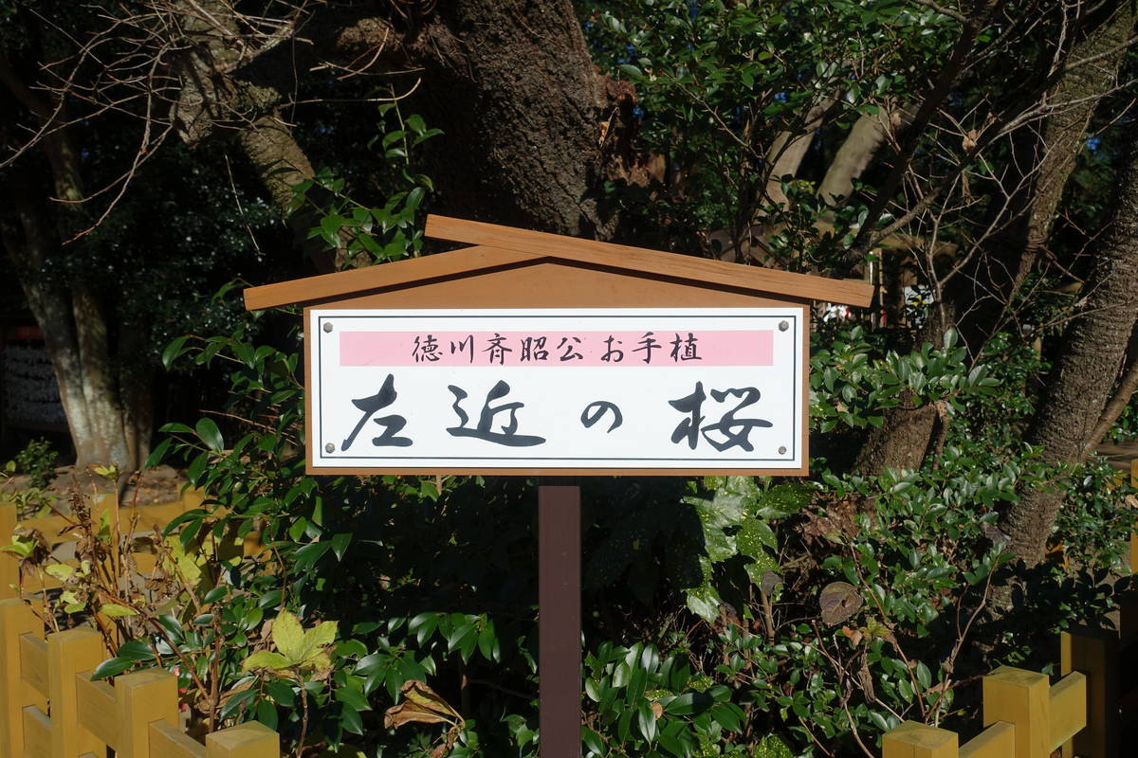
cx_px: 569
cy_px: 379
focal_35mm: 31
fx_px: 980
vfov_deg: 42.3
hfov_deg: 60.3
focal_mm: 11.45
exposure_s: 1/250
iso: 125
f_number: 4
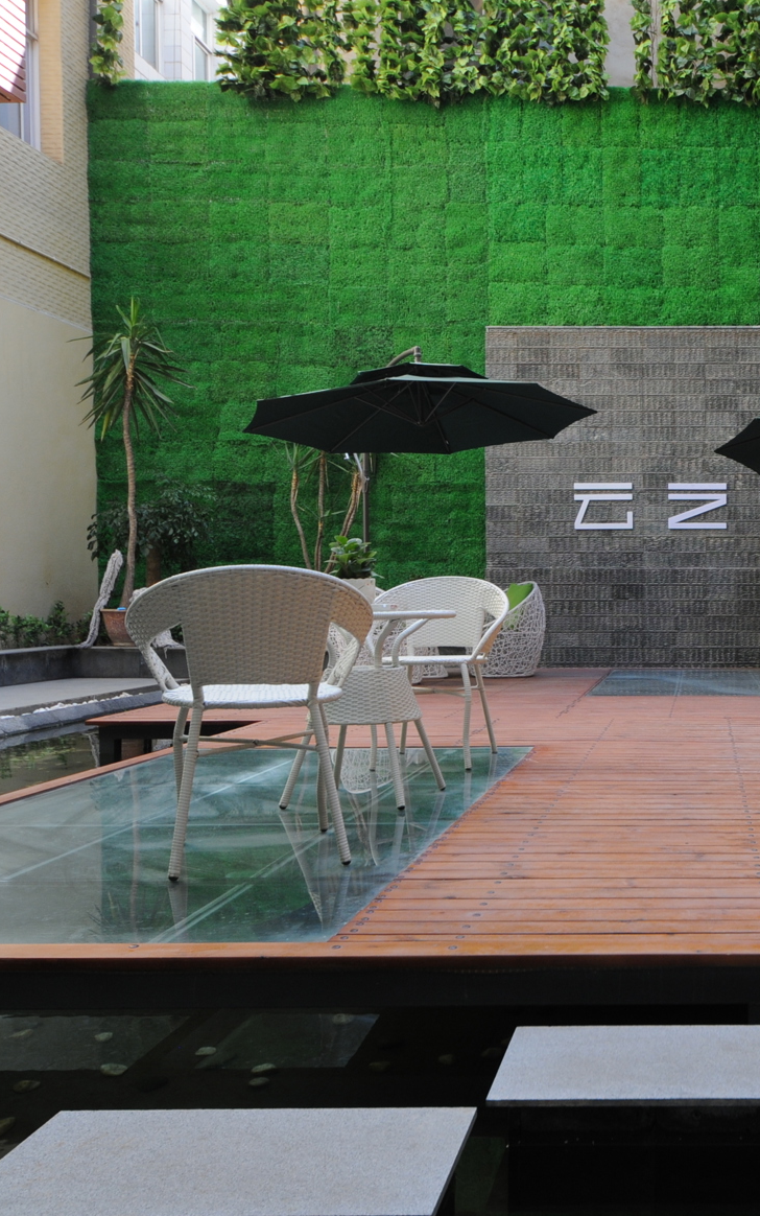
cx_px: 696
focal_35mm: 35
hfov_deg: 34.3
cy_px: 612
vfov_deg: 55.6
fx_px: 1152
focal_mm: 15
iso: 320
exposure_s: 1/80
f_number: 5.3
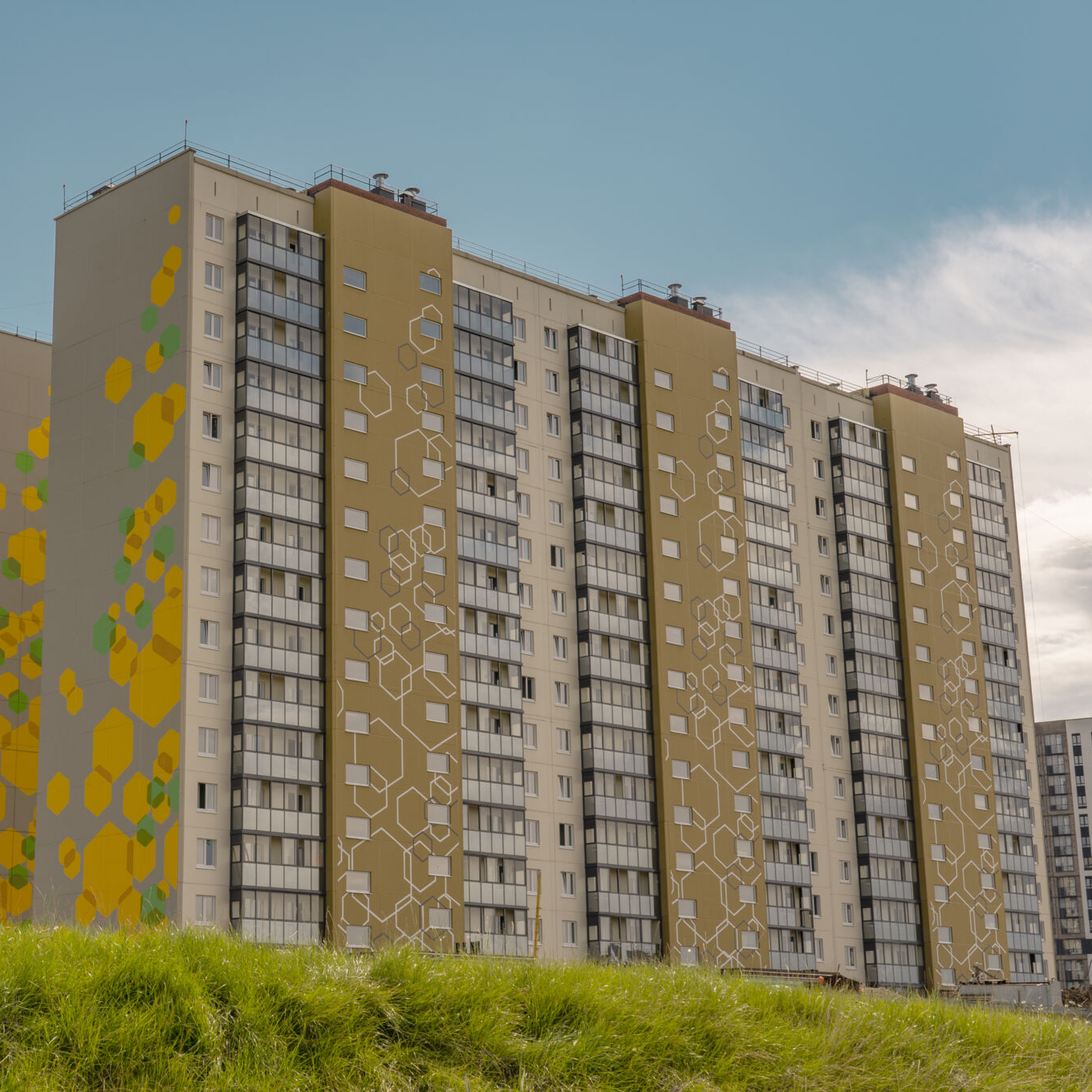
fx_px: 1963
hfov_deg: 30.7
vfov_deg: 31.1
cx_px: 298
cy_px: 545
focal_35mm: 55
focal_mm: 43
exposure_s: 1/100
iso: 100
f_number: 14
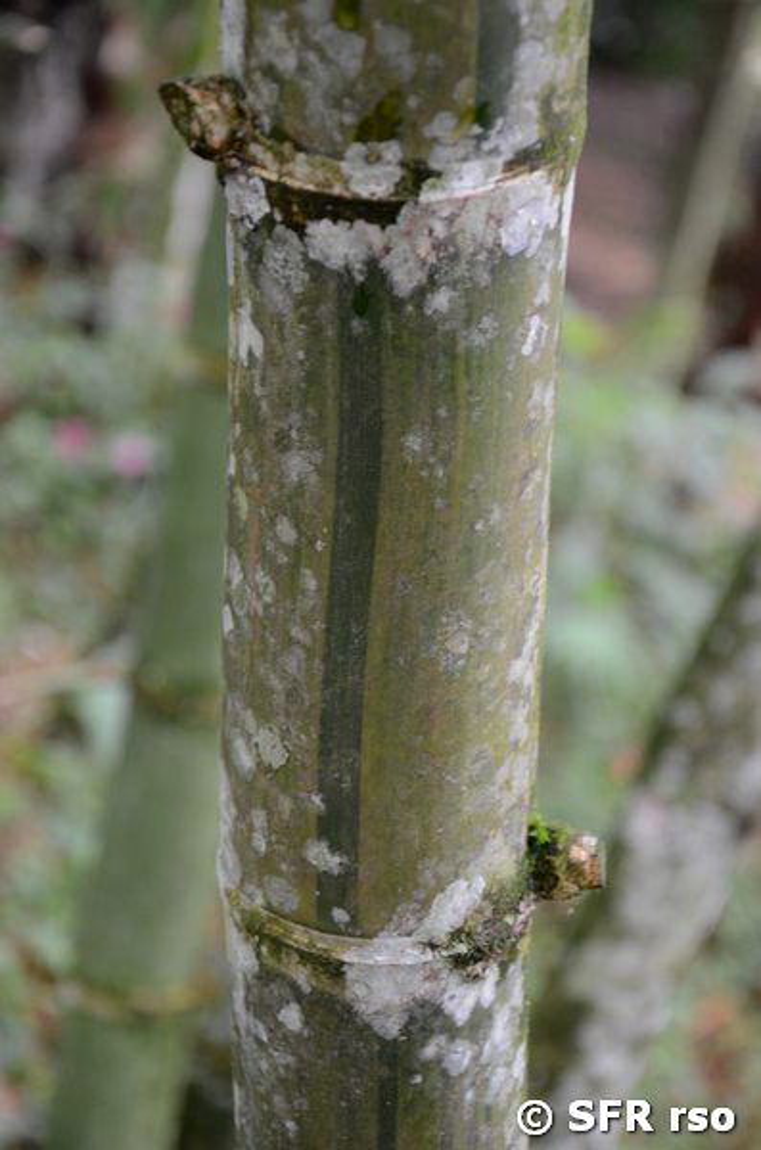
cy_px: 575
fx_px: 3155
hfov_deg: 13.8
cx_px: 380
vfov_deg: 20.7
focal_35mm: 99
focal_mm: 66
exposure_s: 1/30
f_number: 5.3
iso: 800
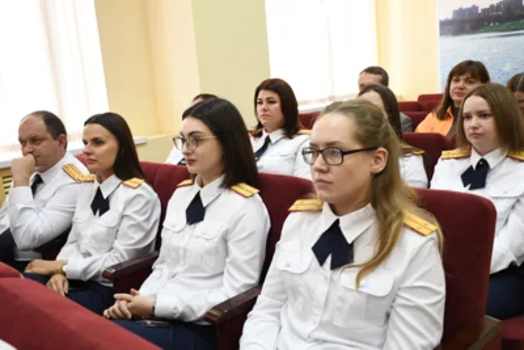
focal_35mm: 36
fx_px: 524
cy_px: 175
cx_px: 262
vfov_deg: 36.9
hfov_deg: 53.1
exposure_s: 1/100
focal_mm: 24
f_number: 5
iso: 1600
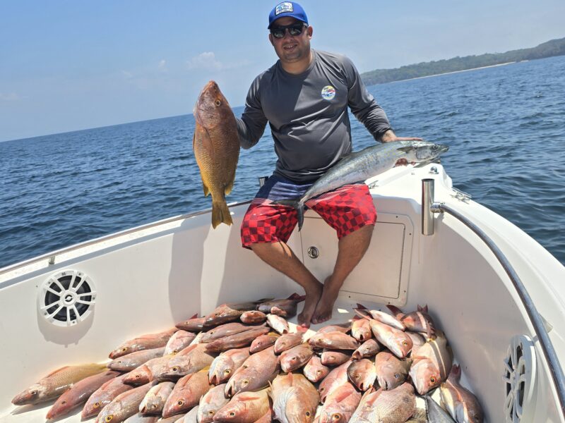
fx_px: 375
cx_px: 282
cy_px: 212
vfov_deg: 58.9
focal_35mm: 23
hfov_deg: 73.9
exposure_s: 1/1225
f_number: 1.7
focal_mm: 6.3
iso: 12
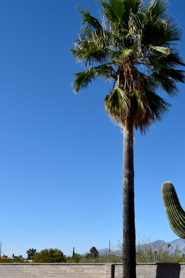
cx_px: 152
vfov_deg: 41.9
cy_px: 217
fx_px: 347
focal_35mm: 45
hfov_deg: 29.1
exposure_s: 1/500
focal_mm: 18
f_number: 11
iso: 320
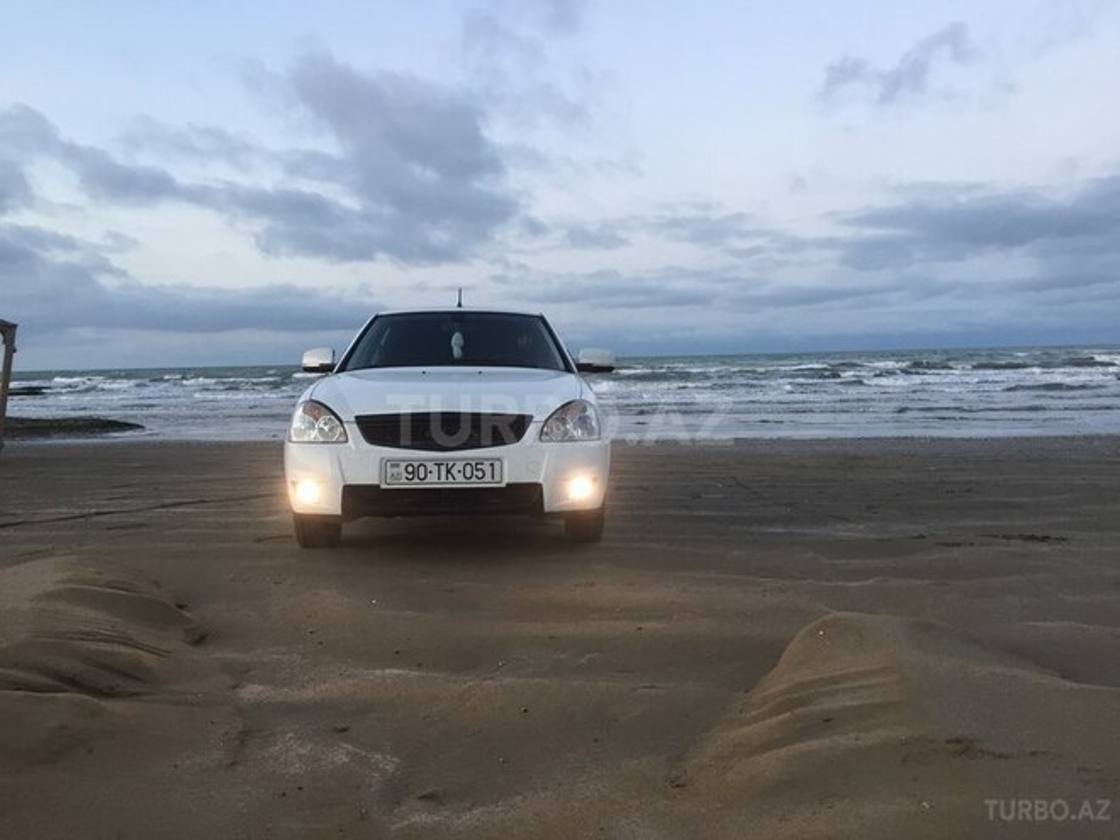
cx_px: 560
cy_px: 420
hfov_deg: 61.7
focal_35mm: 29
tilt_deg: -4.4
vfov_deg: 48.2
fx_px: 938
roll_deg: +1.8
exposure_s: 1/33
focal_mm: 4.15
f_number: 2.2
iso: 40
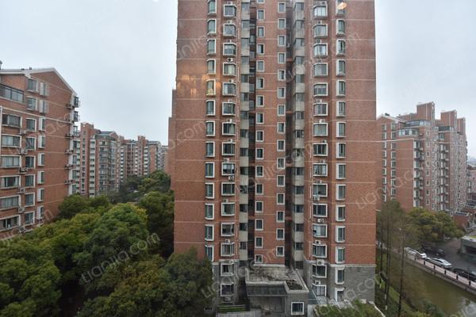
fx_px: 185
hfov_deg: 104.3
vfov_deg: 81.2
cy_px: 158
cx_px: 238
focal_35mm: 14
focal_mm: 14
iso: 500
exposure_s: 1/400
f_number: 5.6
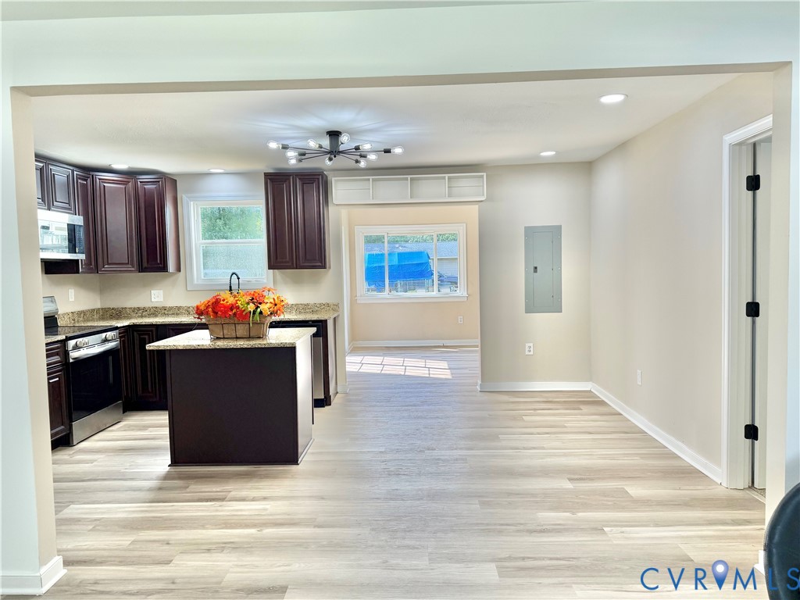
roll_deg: +1.1
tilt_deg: -3.3
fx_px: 555
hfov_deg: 71.6
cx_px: 400
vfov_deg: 56.8
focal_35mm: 24
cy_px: 300
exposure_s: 1/270
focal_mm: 6.76
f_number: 1.78
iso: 80
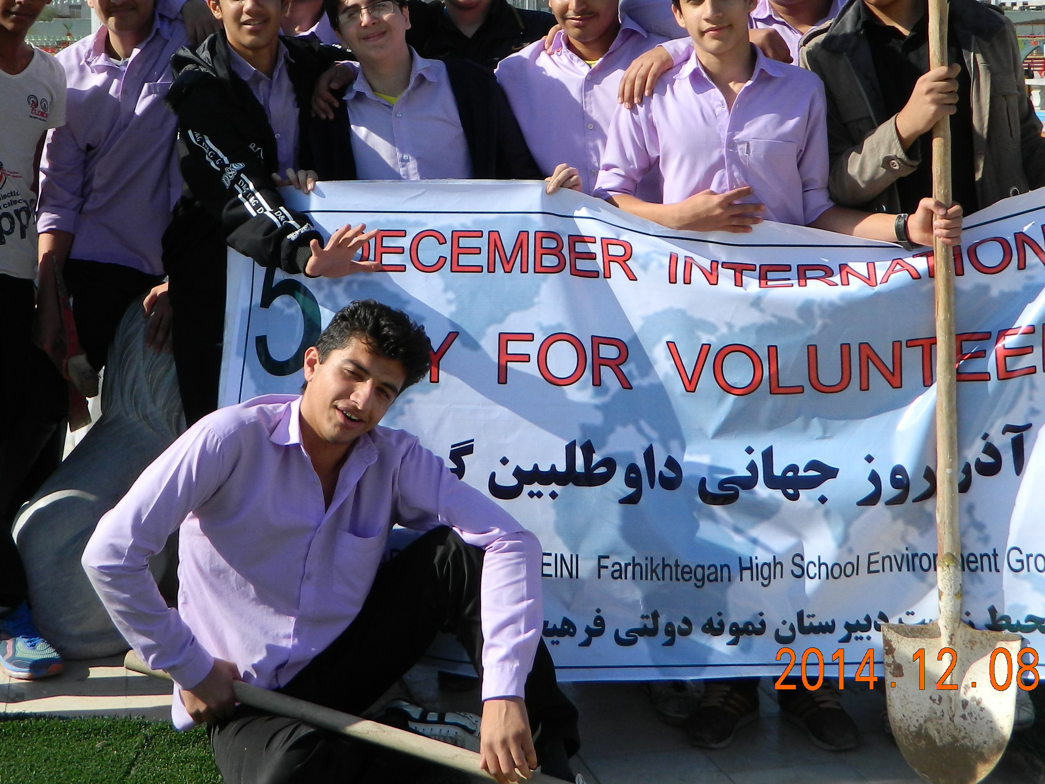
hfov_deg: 32.6
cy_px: 146
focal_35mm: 59
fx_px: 1781
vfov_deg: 24.4
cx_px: 434
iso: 80
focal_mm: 6.2
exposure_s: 1/1000
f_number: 3.3
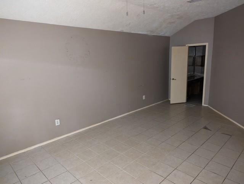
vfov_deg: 56.9
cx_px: 122
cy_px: 92
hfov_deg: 71.5
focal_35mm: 24
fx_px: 169
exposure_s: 1/26.1
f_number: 1.85
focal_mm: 6.81
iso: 4722
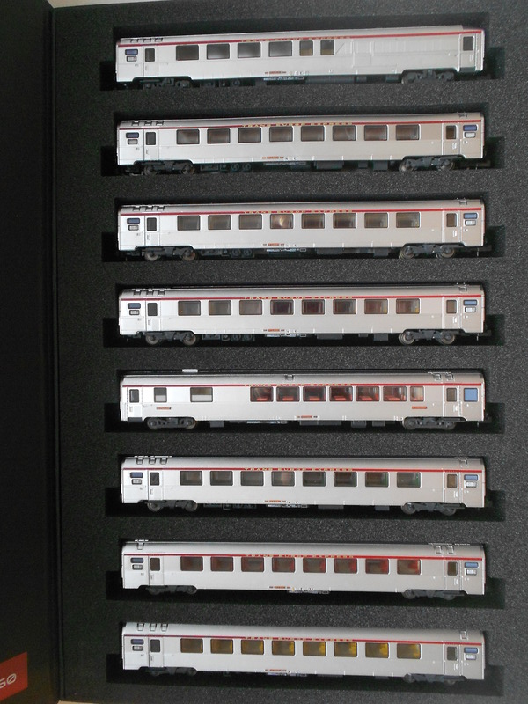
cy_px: 352
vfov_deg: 61.7
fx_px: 590
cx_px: 264
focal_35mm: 29
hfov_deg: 48.2
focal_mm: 5.1
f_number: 3.4
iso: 320
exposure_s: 1/30
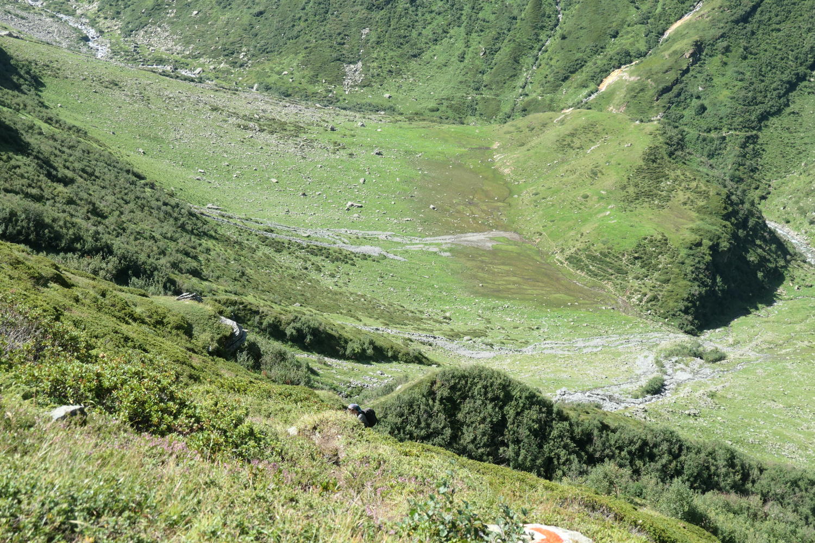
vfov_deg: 30.5
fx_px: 996
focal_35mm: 44
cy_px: 272
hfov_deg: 44.5
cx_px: 408
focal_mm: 16.2
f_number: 4
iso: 200
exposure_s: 1/640
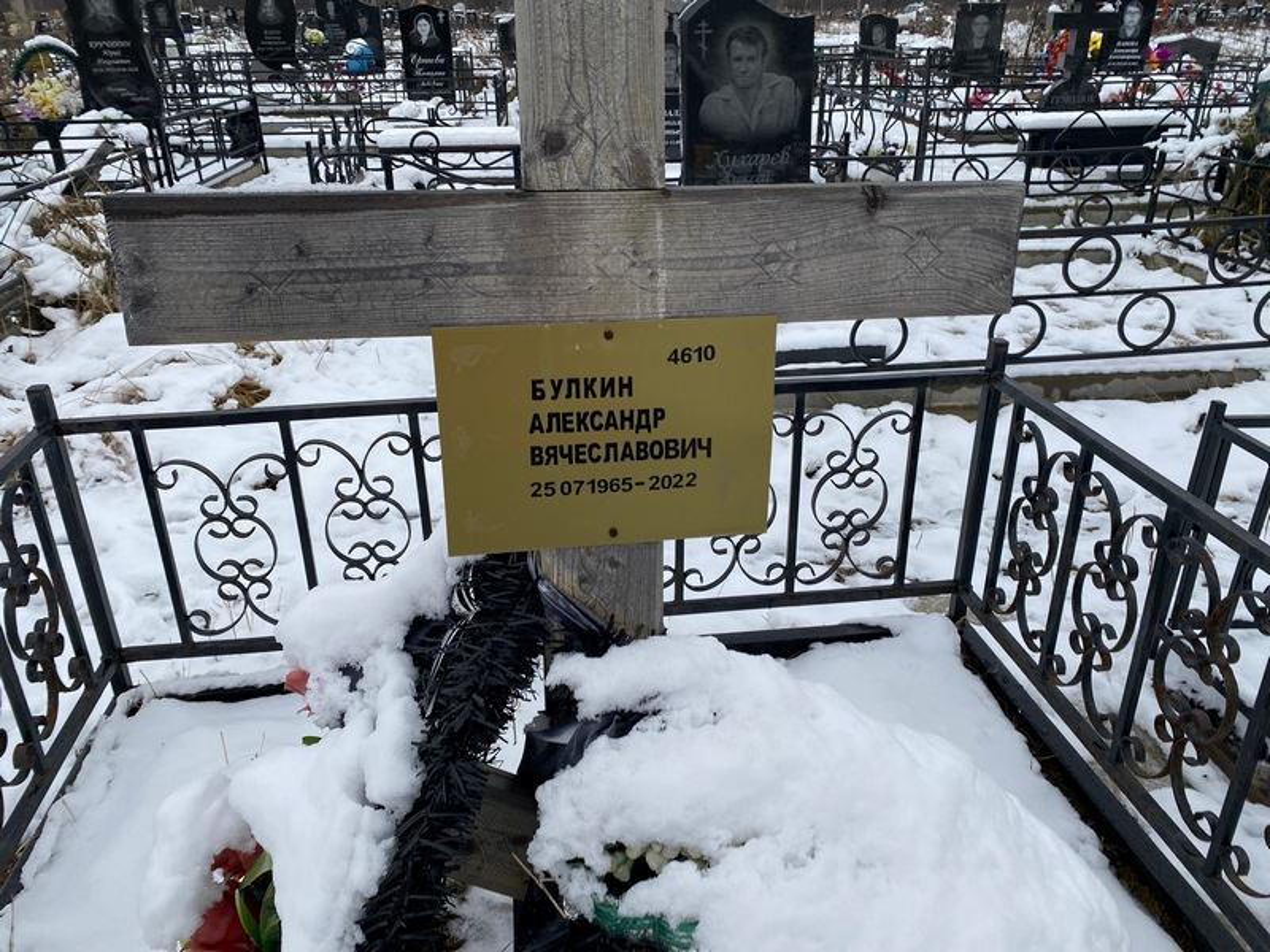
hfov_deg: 67.3
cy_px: 476
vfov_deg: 53.1
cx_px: 635
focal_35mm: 26
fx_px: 954
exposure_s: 1/477
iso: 32
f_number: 1.8
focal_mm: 4.25
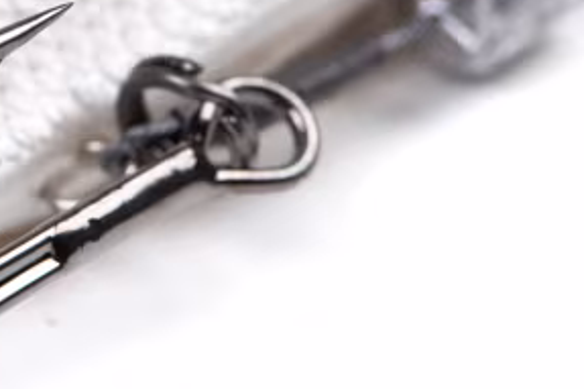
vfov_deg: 4.7
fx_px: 4750
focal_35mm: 293
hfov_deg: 7.0
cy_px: 220
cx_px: -96
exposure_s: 1/160
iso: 100
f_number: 22
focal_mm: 105
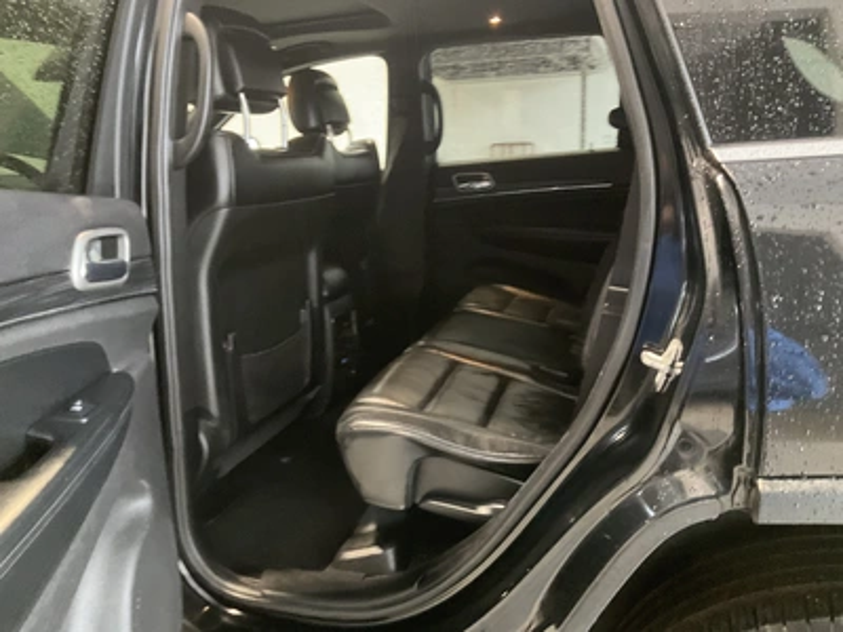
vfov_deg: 48.2
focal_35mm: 29
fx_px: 706
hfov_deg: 61.7
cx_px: 422
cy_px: 316
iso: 400
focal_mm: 3
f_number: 1.8
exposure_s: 1/30
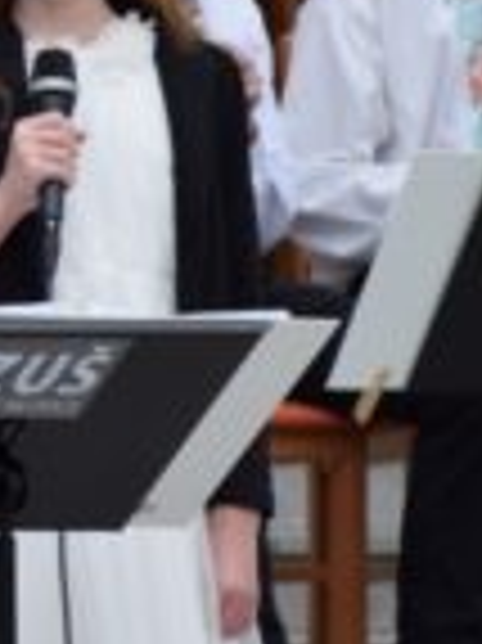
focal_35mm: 514
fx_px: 9550
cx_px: -435
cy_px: 155
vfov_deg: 3.9
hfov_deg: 2.9
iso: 280
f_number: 5.6
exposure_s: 1/500
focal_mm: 105
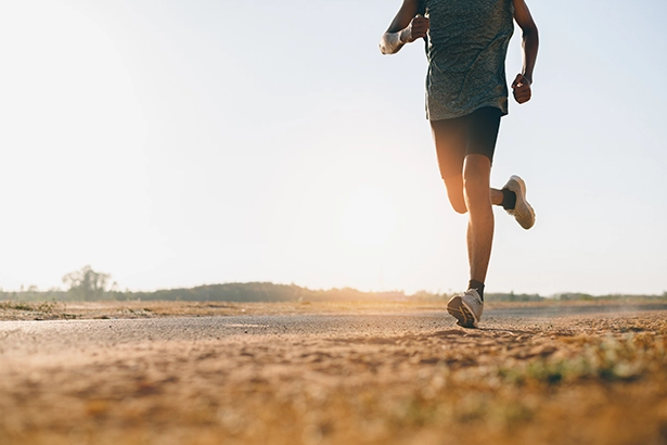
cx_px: 341
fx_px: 963
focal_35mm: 52
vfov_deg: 26.0
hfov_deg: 38.2
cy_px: 228
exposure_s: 1/1600
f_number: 3.2
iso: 100
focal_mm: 50
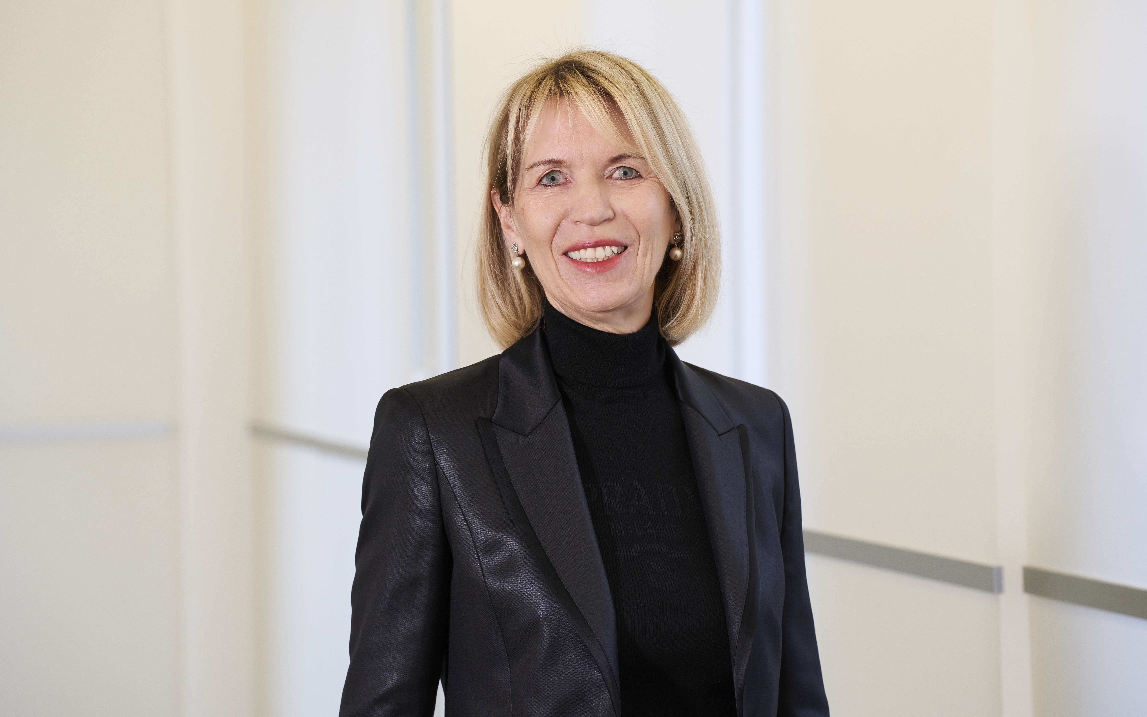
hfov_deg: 12.2
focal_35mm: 172
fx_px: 5376
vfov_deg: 7.6
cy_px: 372
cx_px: 573
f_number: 7.1
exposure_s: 1/160
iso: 1600
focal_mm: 168
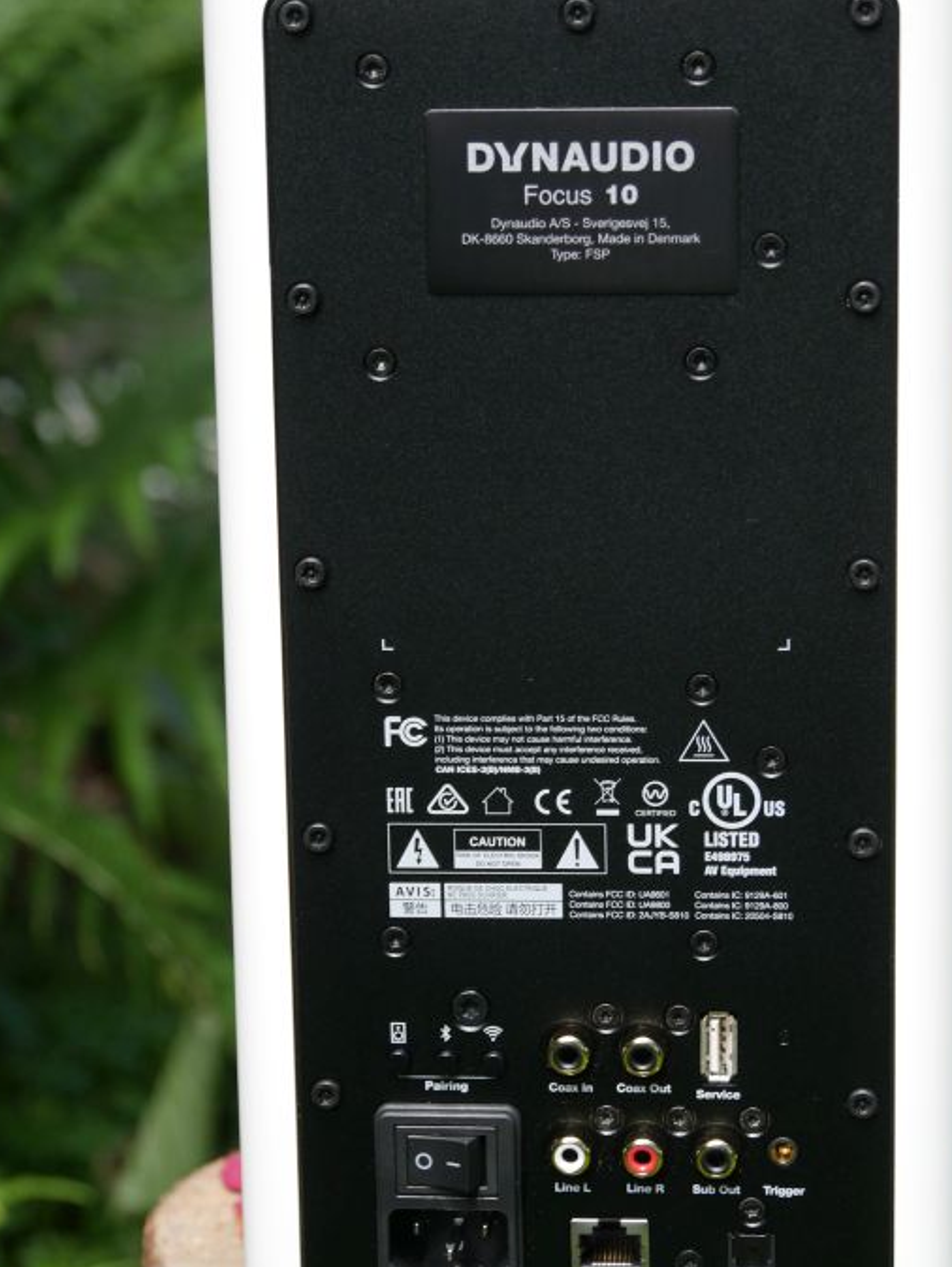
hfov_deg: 13.6
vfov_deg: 18.0
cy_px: 713
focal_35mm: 109
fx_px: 3994
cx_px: 544
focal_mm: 46
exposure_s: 1/100
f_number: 4.9
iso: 200
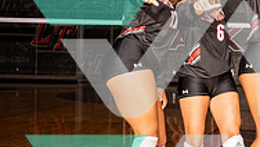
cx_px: 325
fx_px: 842
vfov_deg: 10.0
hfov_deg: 16.7
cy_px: 55
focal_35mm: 122
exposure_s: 1/250
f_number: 11
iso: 250
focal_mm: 37.7
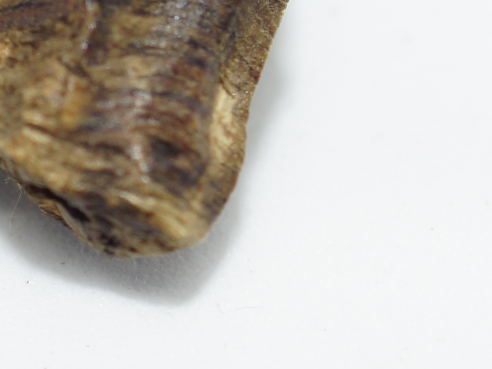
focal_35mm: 214
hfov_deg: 9.2
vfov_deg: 6.7
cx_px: 29
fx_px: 3042
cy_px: -381
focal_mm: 30
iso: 100
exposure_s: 1/60
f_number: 5
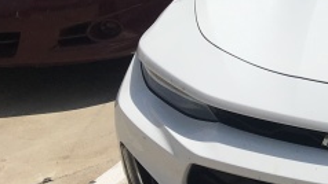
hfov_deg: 17.4
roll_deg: +2.7
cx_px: 537
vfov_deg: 11.0
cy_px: -84
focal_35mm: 106
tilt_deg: -13.7
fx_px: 922
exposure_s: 1/5128
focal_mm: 4.15
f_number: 2.2
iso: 25
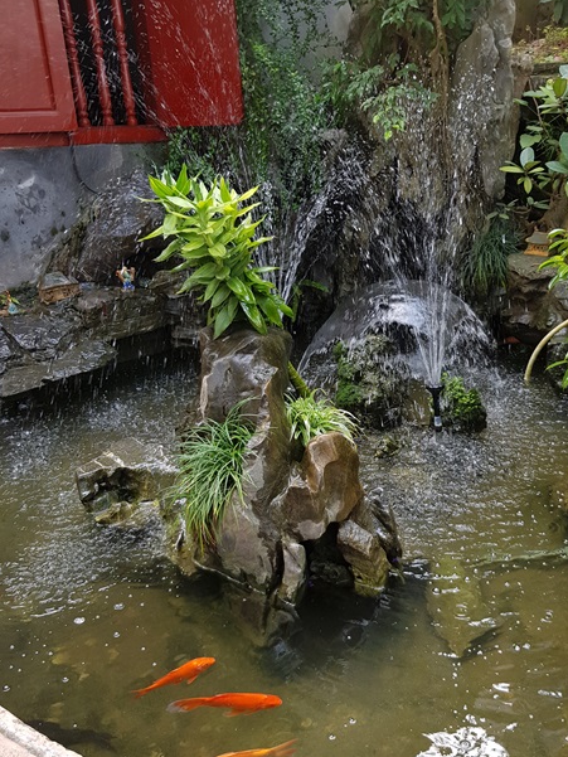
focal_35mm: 32
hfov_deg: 44.1
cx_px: 319
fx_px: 700
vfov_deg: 56.3
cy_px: 458
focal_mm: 4.2
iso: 50
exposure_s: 1/120
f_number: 1.7
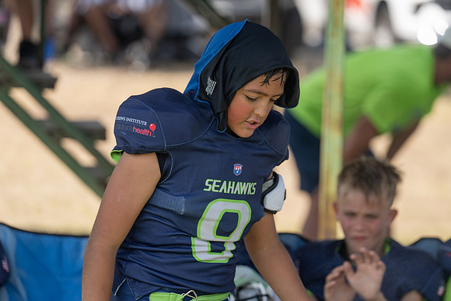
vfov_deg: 7.1
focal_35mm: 194
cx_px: 226
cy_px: 150
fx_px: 2431
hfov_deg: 10.6
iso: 160
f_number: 4
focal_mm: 194
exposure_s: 1/500
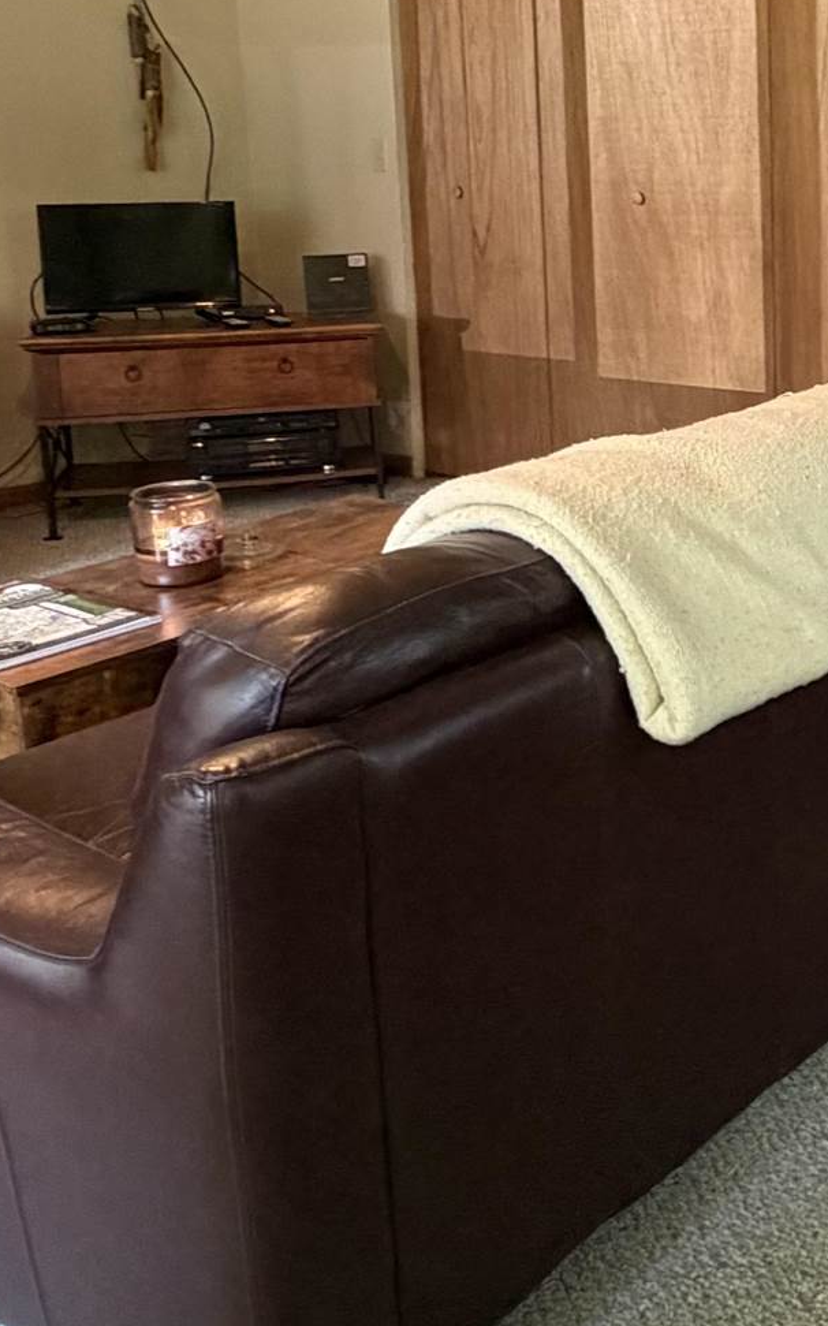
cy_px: 396
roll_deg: +0.3
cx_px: 969
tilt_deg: -9.4
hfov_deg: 25.0
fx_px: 1697
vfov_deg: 41.8
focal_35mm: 47
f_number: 2.2
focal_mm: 2.22
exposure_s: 1/60
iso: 400
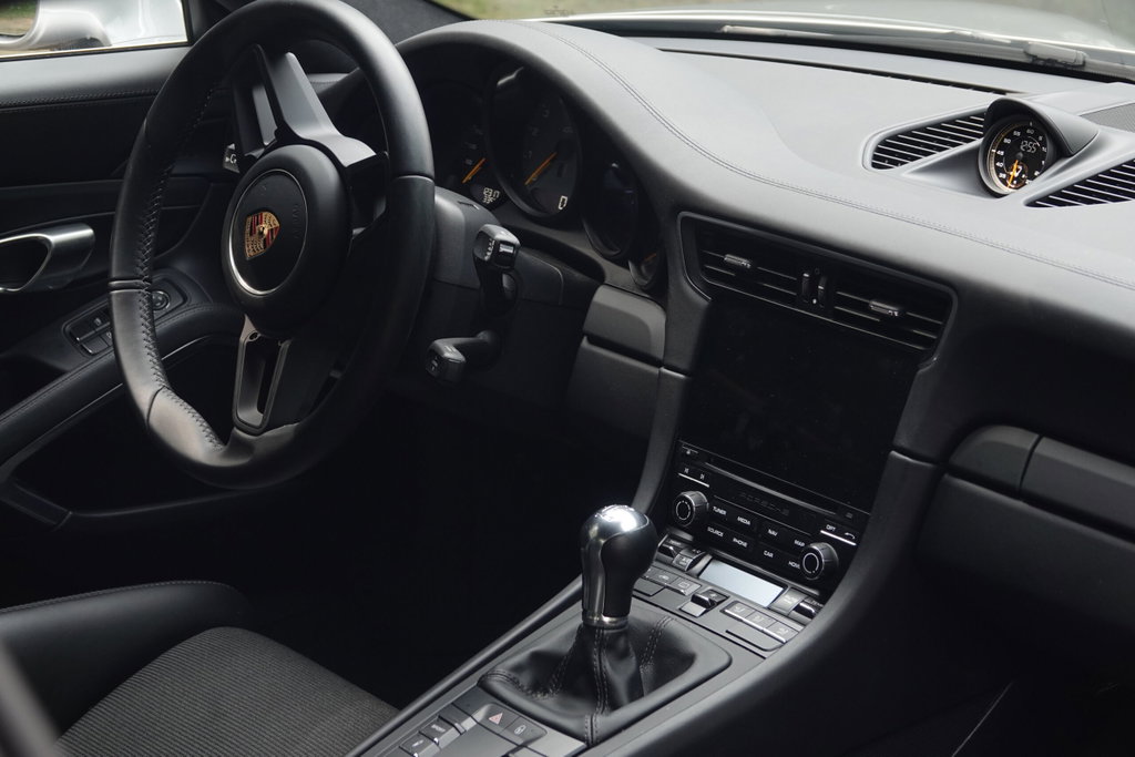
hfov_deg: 27.3
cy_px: 378
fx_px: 2333
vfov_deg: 18.4
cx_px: 568
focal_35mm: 74
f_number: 3.5
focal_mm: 27.24
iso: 200
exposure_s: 1/80
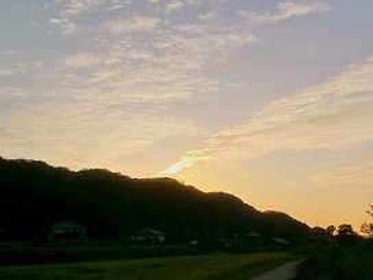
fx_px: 690
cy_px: 159
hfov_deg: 29.3
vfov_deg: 22.9
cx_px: 318
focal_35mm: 64
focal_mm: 5.58
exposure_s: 1/250
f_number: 8.4
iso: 64
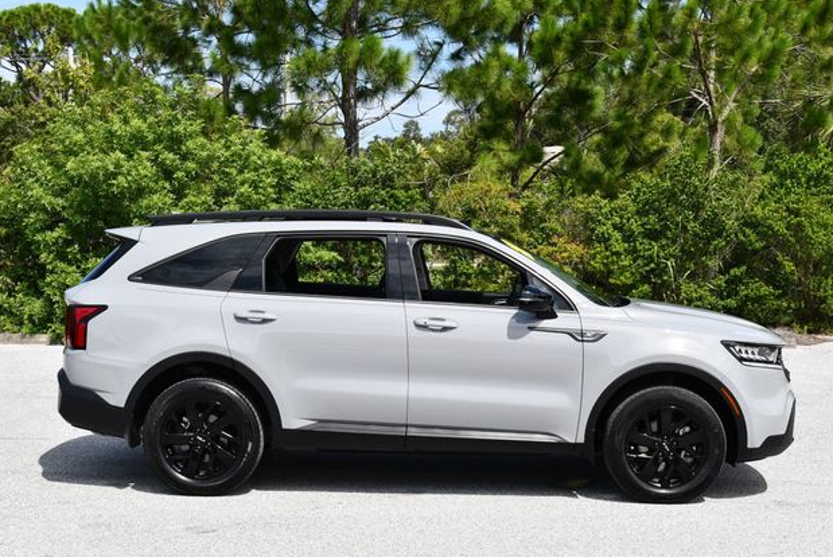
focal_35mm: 60
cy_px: 280
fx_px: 1390
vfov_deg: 22.7
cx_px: 416
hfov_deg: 33.4
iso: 110
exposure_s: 1/250
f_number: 8
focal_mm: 29
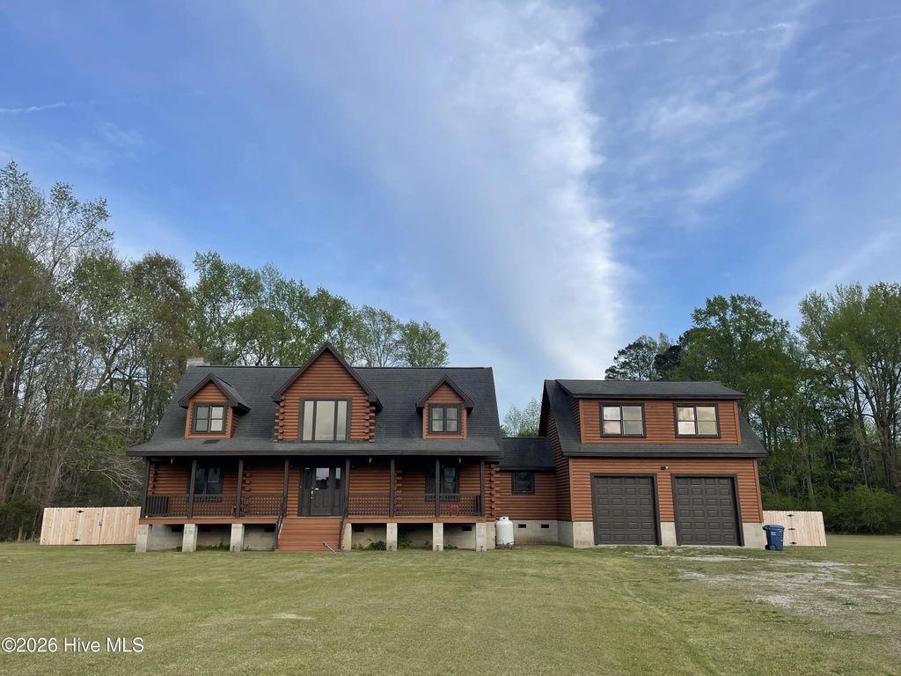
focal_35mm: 26
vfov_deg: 53.1
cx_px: 450
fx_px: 677
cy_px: 338
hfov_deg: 67.3
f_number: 1.6
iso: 32
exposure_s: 1/1439
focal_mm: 5.1
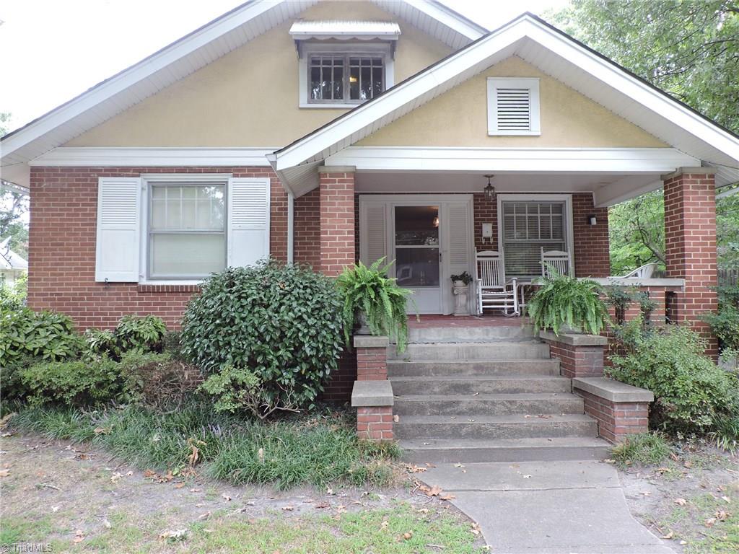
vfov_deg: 56.8
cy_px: 277
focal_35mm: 24
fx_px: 512
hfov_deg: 71.6
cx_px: 370
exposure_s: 1/50
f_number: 3
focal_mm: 4.3
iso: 100
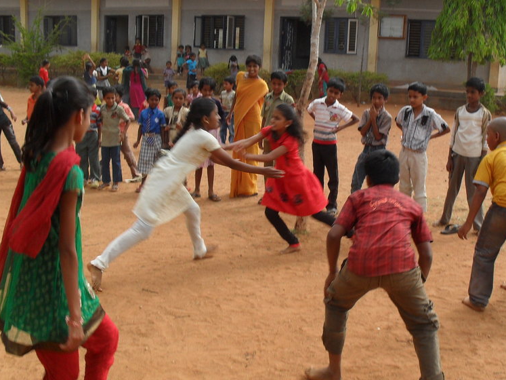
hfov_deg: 39.3
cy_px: 217
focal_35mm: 48
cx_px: 329
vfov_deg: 30.2
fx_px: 702
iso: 100
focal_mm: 6.3
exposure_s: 1/125
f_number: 8.4
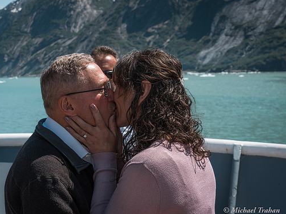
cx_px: 124
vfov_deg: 25.6
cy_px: 110
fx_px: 471
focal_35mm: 57
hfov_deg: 33.7
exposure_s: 1/320
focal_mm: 51
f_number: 10
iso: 250
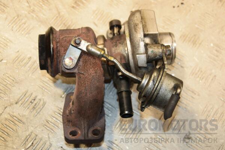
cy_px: 75
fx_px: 422
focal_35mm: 68
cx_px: 112
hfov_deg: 29.9
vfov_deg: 20.2
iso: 800
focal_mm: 45
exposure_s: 1/200
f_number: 5.6
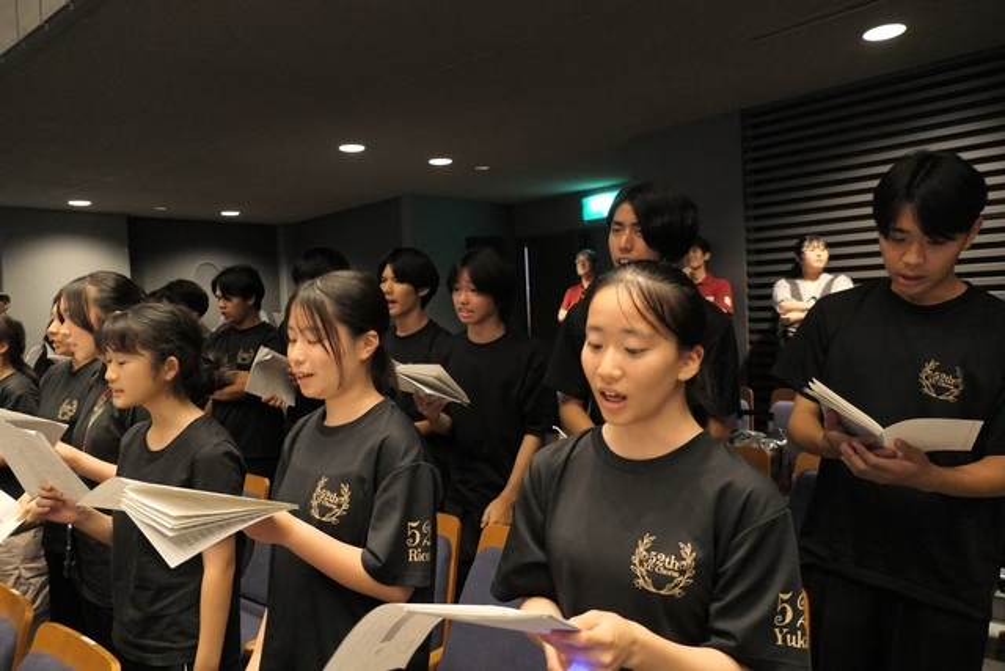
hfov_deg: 73.7
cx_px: 502
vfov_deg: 53.2
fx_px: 670
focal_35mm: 24
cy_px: 336
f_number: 1.4
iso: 1600
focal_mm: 8.8
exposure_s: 1/125
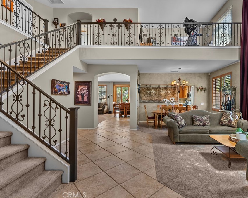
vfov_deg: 77.0
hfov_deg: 88.9
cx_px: 144
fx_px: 125
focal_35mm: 17
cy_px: 99
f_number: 9
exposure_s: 1/1.25
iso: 250
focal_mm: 15
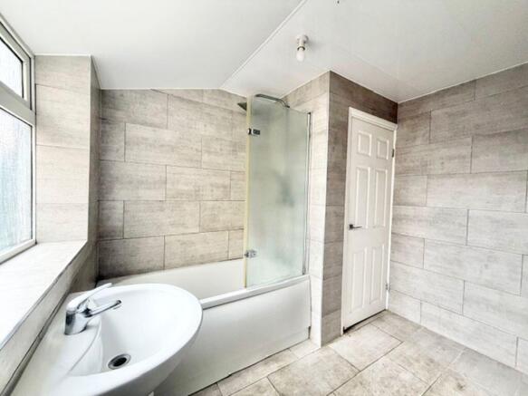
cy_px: 198
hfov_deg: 102.1
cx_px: 264
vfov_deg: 85.7
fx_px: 213
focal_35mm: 14
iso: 320
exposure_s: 1/60
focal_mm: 2.22
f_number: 2.2
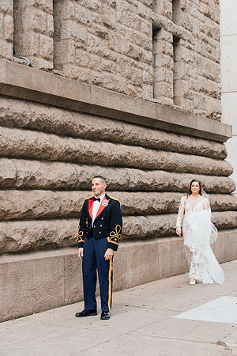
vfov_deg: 28.8
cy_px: 178
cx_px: 118
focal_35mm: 70
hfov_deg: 19.5
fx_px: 691
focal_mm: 70
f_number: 3.2
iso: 125
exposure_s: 1/200
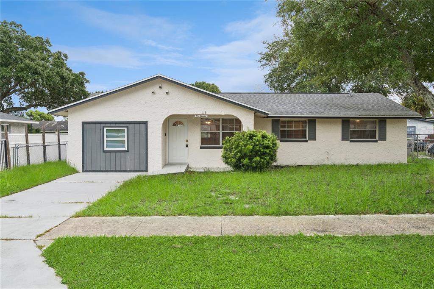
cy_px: 144
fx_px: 362
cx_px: 217
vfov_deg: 43.6
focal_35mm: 30
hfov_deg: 61.9
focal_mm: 30
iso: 400
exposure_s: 1/40
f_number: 9
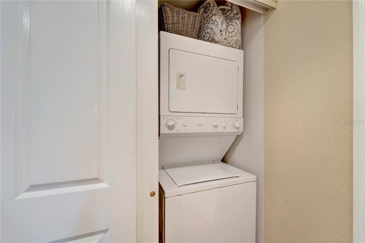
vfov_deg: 81.2
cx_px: 182
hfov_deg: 104.3
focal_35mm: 14
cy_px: 122
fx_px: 142
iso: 250
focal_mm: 14
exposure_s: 1/2.5
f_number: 9
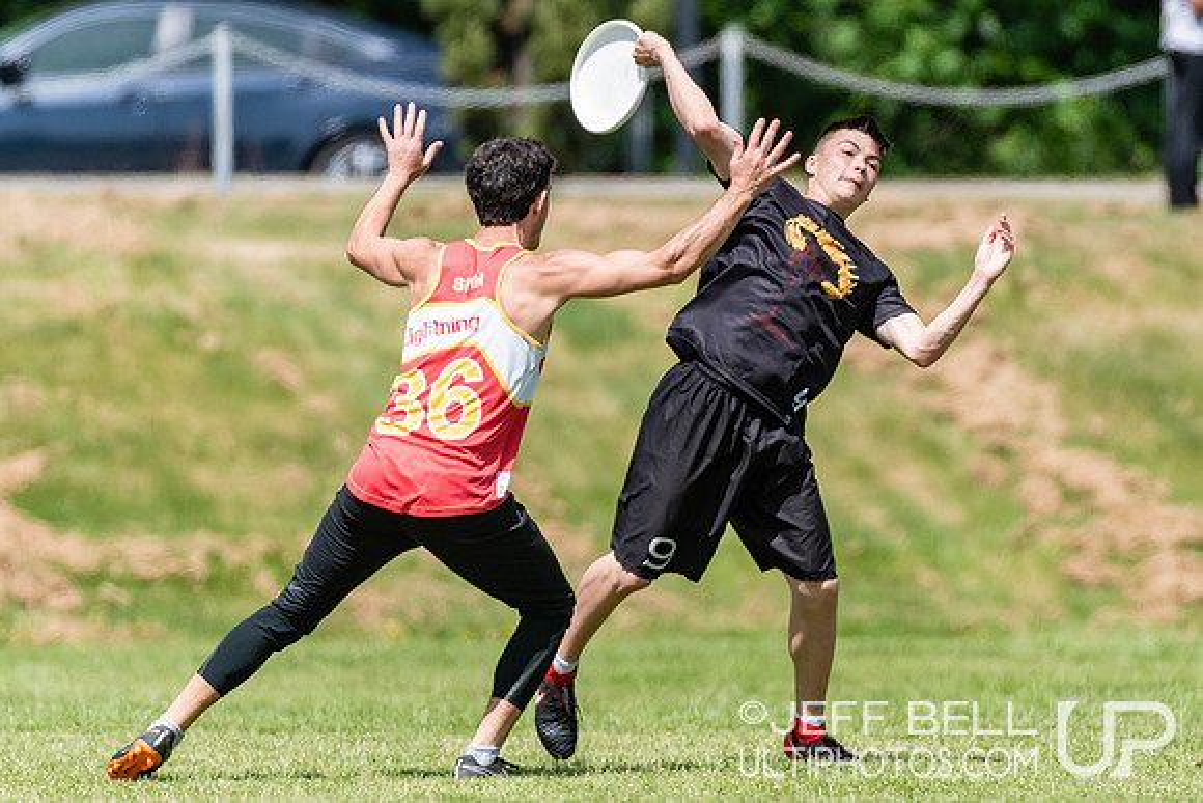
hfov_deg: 2.5
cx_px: 746
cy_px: 373
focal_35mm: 840
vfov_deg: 1.6
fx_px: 28060
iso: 280
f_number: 4
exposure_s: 1/2000
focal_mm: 400
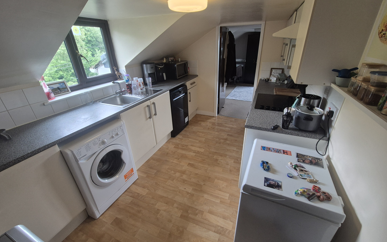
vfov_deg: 78.6
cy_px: 118
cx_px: 196
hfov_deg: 105.3
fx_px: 148
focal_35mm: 14
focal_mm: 2.2
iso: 160
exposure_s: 1/50
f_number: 2.2
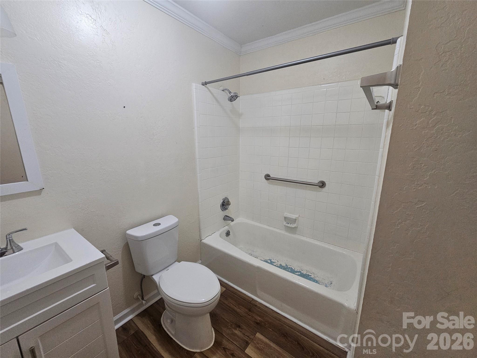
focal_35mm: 13
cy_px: 179
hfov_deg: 106.2
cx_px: 238
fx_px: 179
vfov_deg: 89.9
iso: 320
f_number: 2.2
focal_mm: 2.2
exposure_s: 1/60
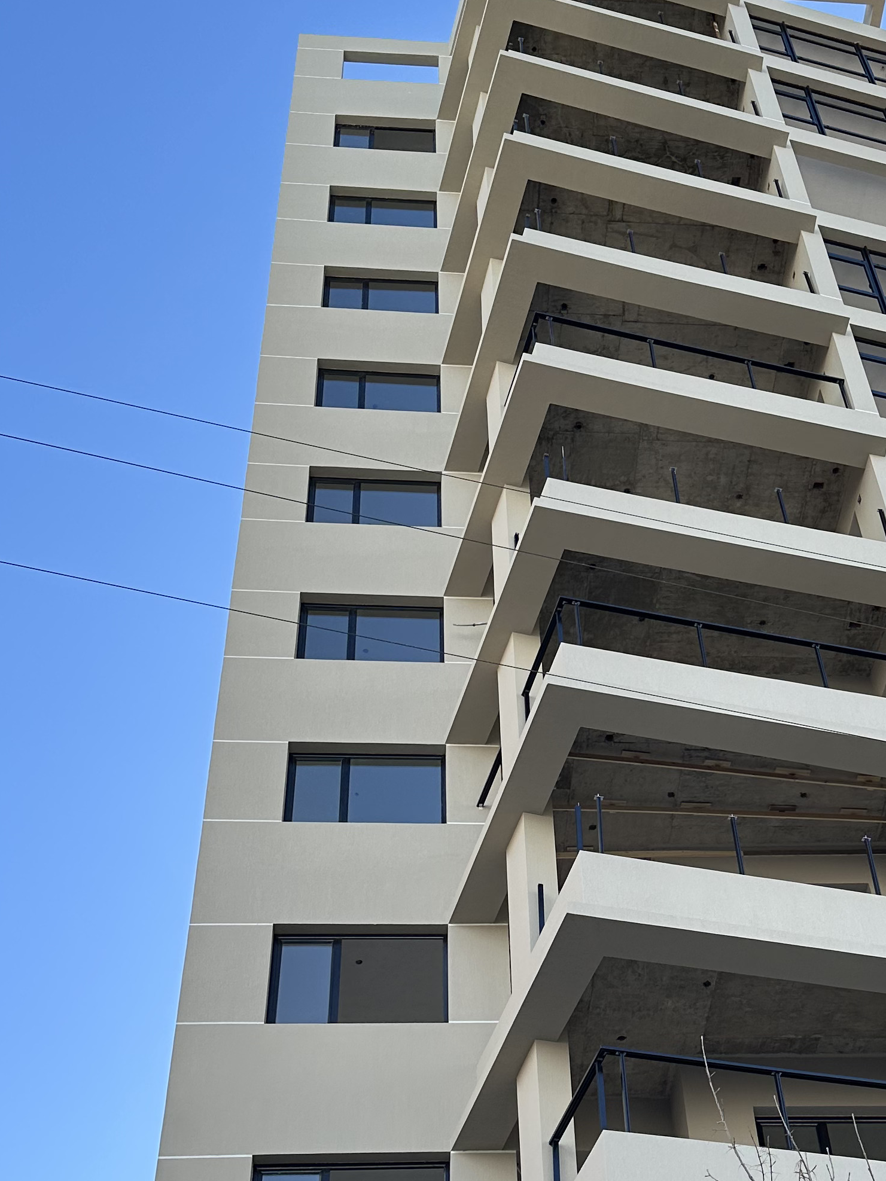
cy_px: 767
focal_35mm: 49
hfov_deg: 29.5
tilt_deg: +45.1
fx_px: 1672
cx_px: 580
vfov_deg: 38.6
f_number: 1.78
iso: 80
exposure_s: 1/1692
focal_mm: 6.86
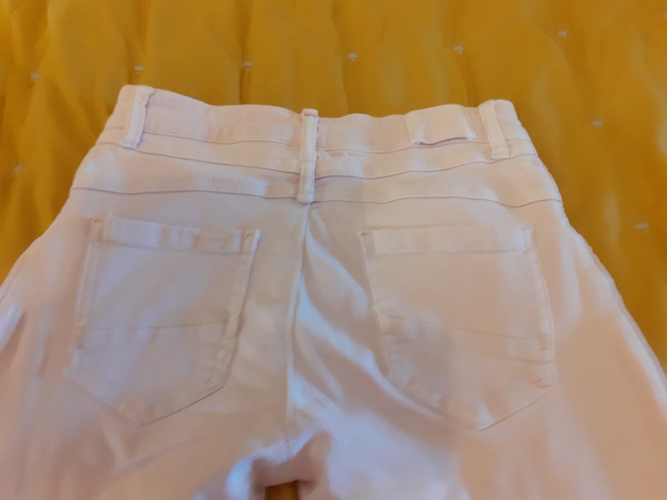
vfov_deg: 51.4
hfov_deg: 65.3
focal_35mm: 27
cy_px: 250
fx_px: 520
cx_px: 334
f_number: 1.9
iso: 200
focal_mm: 3.6
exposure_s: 1/33
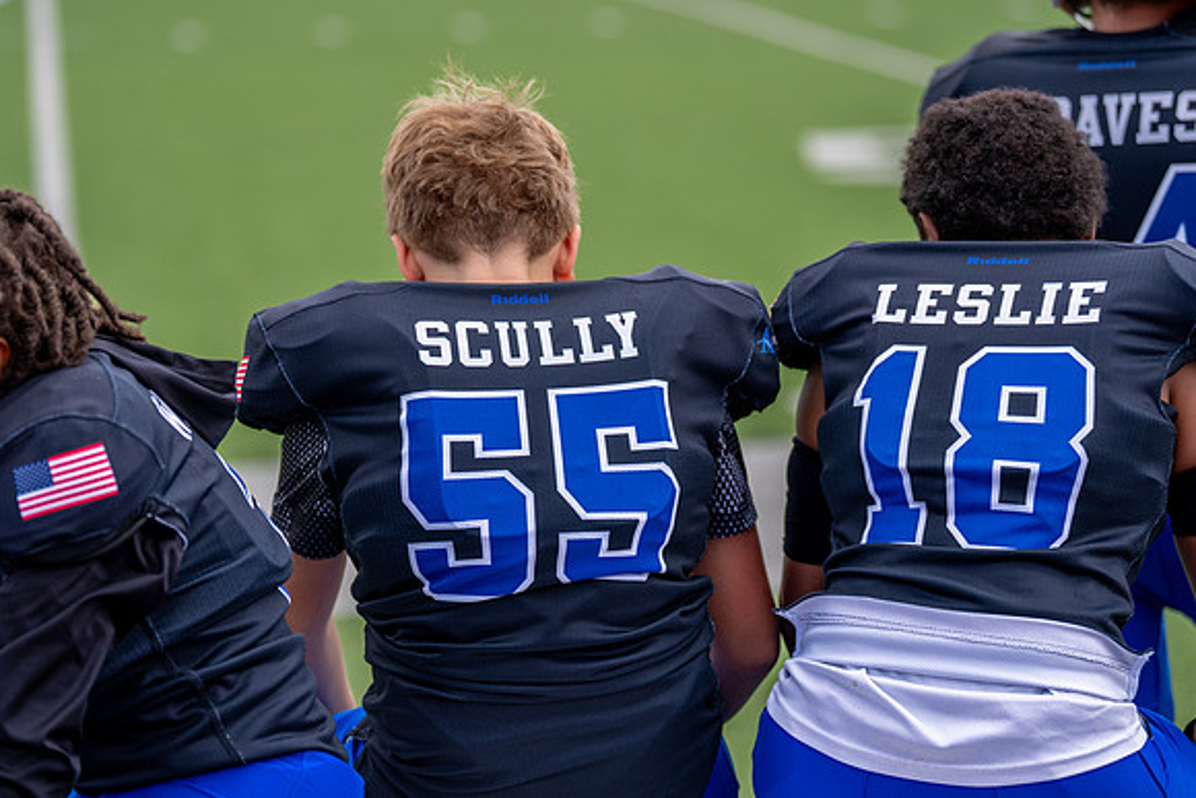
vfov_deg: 11.1
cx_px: 543
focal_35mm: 123
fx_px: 4103
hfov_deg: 16.6
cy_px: 359
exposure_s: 1/2500
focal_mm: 111
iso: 250
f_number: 2.8
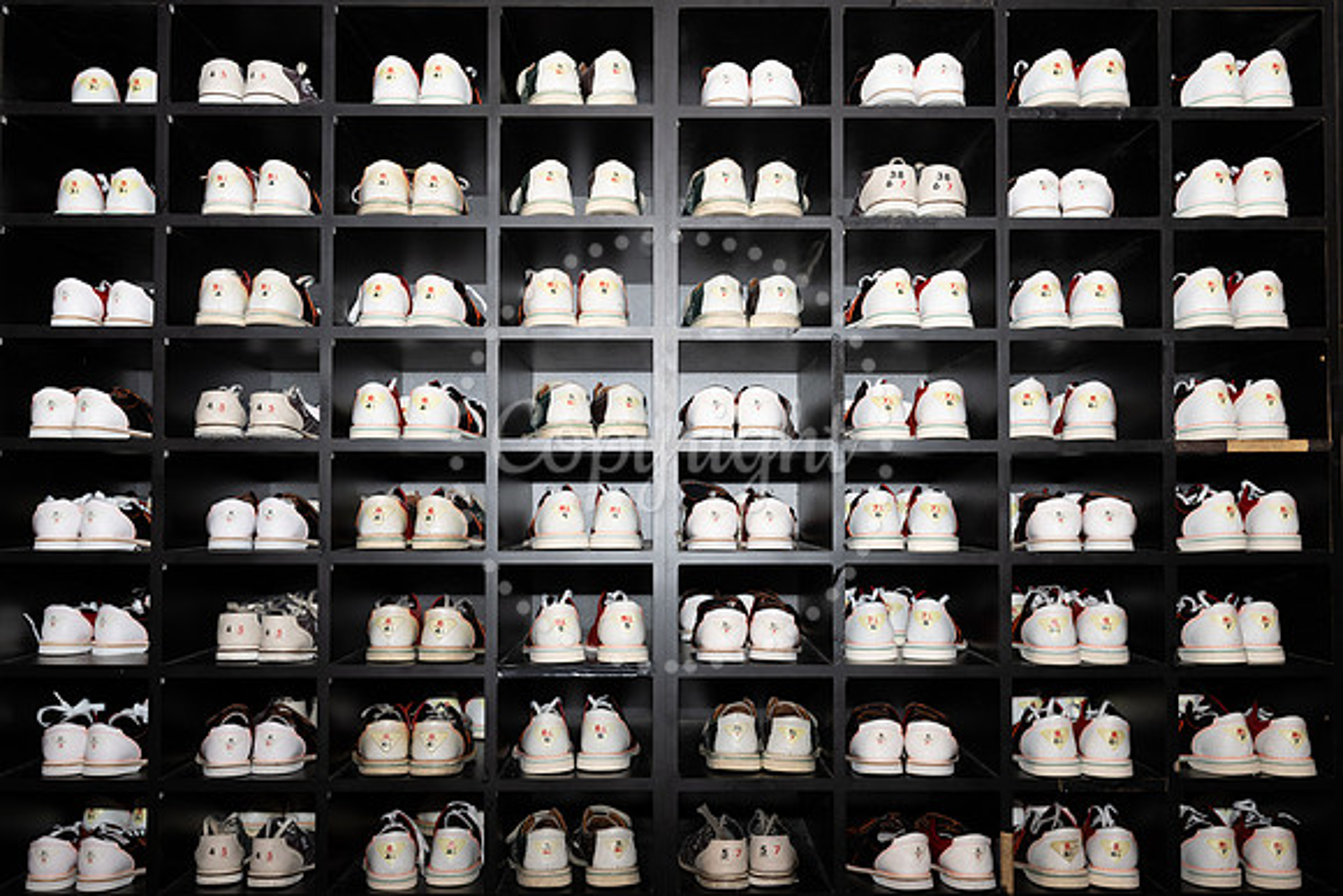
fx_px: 1410
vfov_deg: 35.3
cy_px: 450
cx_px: 674
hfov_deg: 50.9
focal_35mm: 38
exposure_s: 1/125
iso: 1000
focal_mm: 37
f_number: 5.6
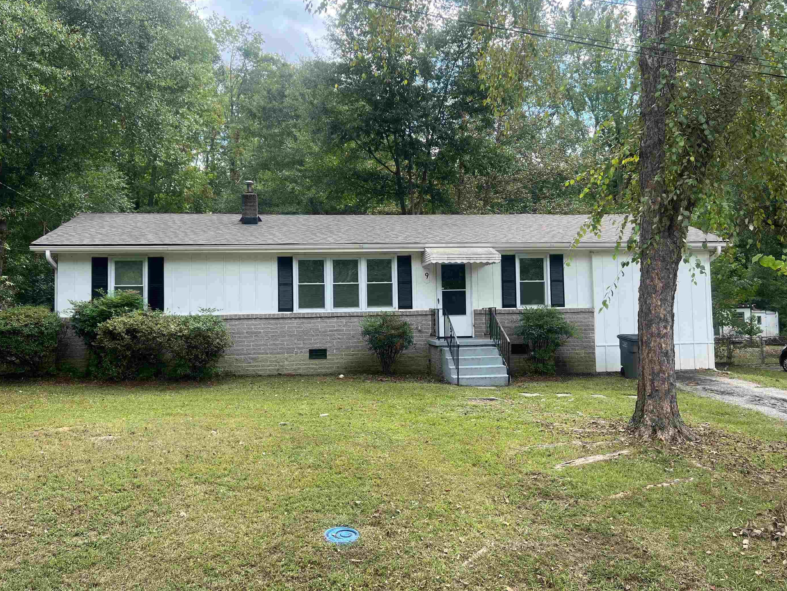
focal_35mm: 29
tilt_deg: +2.6
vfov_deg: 48.2
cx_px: 391
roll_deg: +1.0
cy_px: 290
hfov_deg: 61.7
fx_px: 659
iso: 50
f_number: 1.5
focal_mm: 5.7
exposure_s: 1/1000
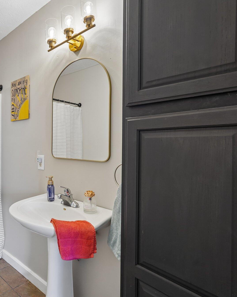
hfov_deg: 55.4
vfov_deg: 72.6
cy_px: 148
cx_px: 39
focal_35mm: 23
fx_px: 202
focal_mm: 16
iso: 400
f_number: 8
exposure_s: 1/10
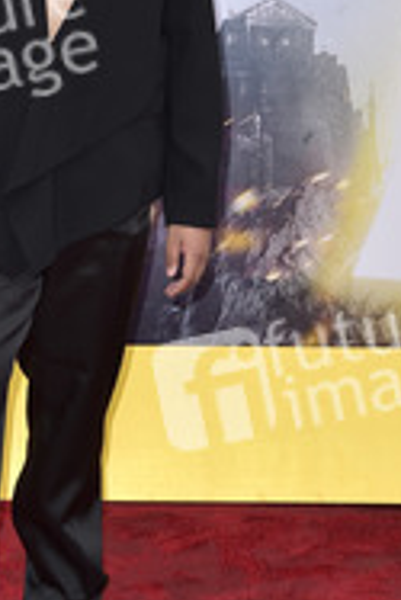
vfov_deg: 22.5
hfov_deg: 15.0
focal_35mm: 90
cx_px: 27
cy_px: 215
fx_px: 1501
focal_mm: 42
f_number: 6.3
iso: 320
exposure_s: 1/250
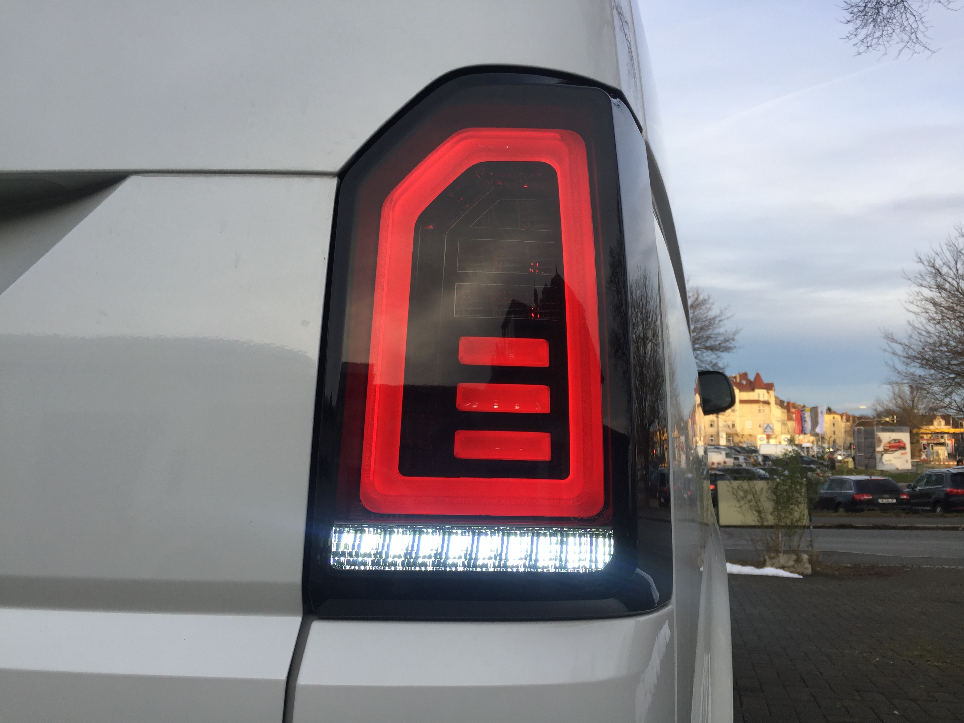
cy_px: 362
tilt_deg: +4.5
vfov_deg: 48.2
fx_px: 808
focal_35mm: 29
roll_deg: -0.1
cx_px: 482
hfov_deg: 61.7
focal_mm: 4.15
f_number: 2.2
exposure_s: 1/161
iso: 32
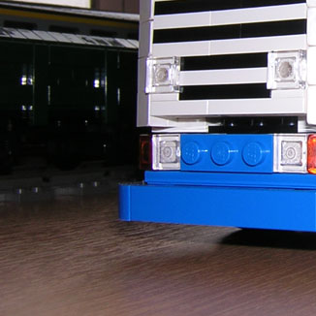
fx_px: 806
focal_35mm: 78
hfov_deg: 20.8
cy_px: 50
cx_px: 372
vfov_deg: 21.8
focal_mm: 4.7
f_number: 5.2
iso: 100
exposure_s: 1/60.1
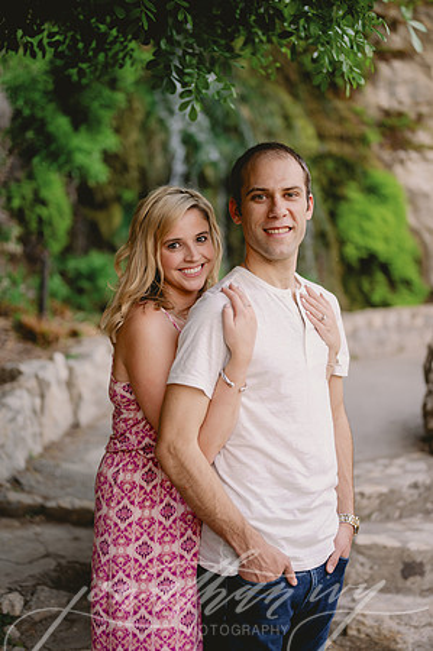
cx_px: 216
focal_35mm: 50
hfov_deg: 26.9
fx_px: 904
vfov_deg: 39.6
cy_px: 326
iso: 80
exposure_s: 1/160
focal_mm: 50
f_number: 2
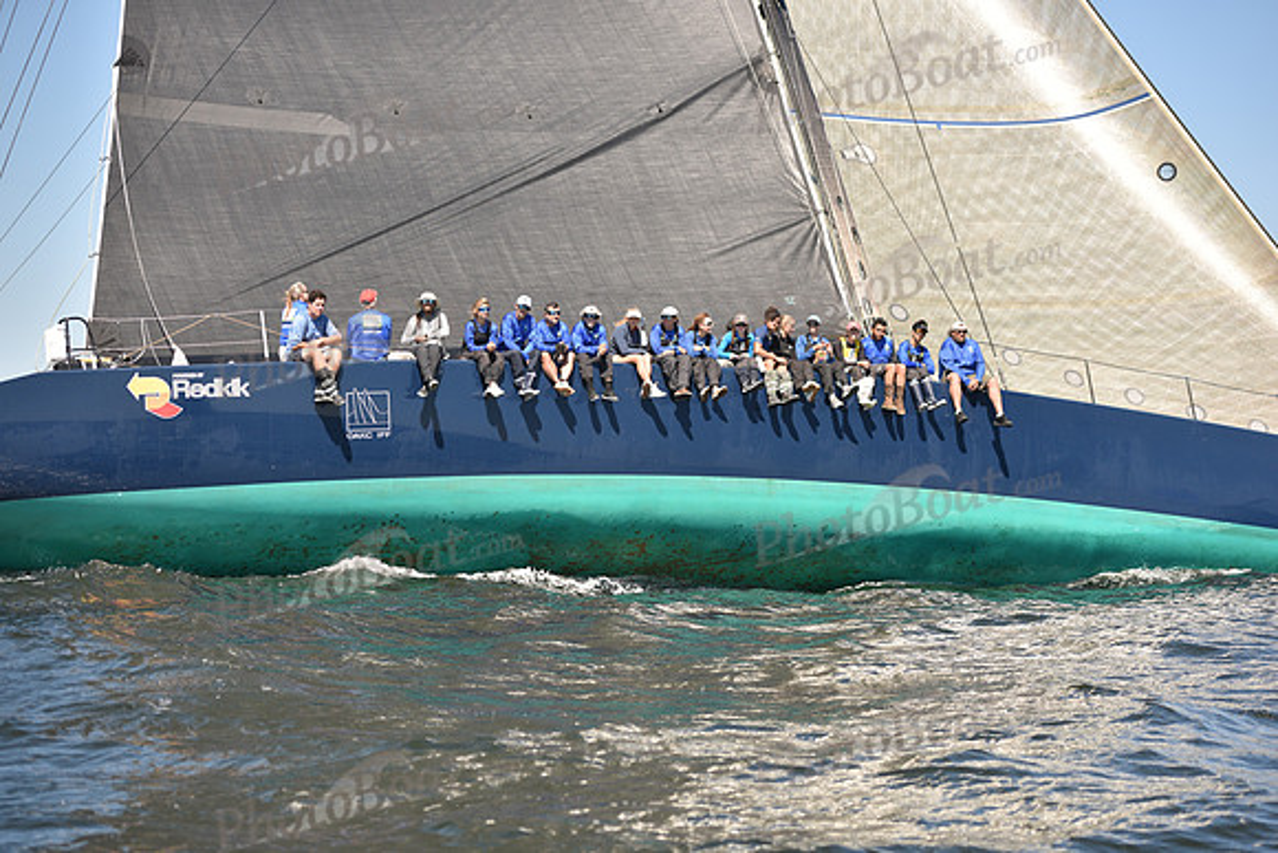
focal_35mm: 70
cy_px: 426
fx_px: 2485
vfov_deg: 19.5
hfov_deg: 28.8
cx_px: 639
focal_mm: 70
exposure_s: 1/1000
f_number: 3.2
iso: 250
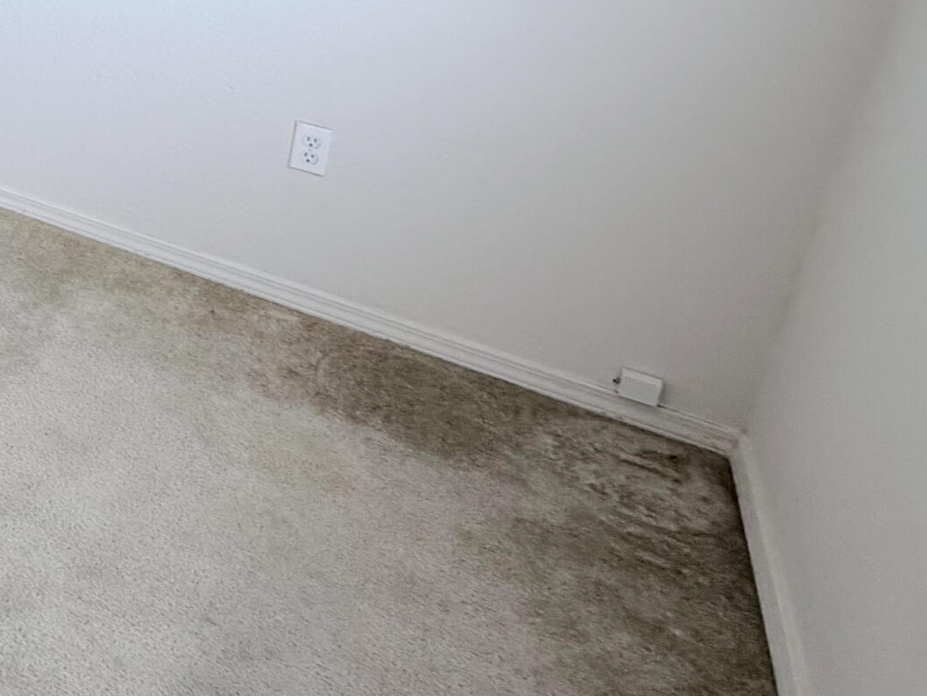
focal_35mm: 40
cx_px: -338
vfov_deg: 31.6
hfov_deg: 32.2
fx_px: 1071
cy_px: -84
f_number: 2.2
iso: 160
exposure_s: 1/120
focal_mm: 2.22
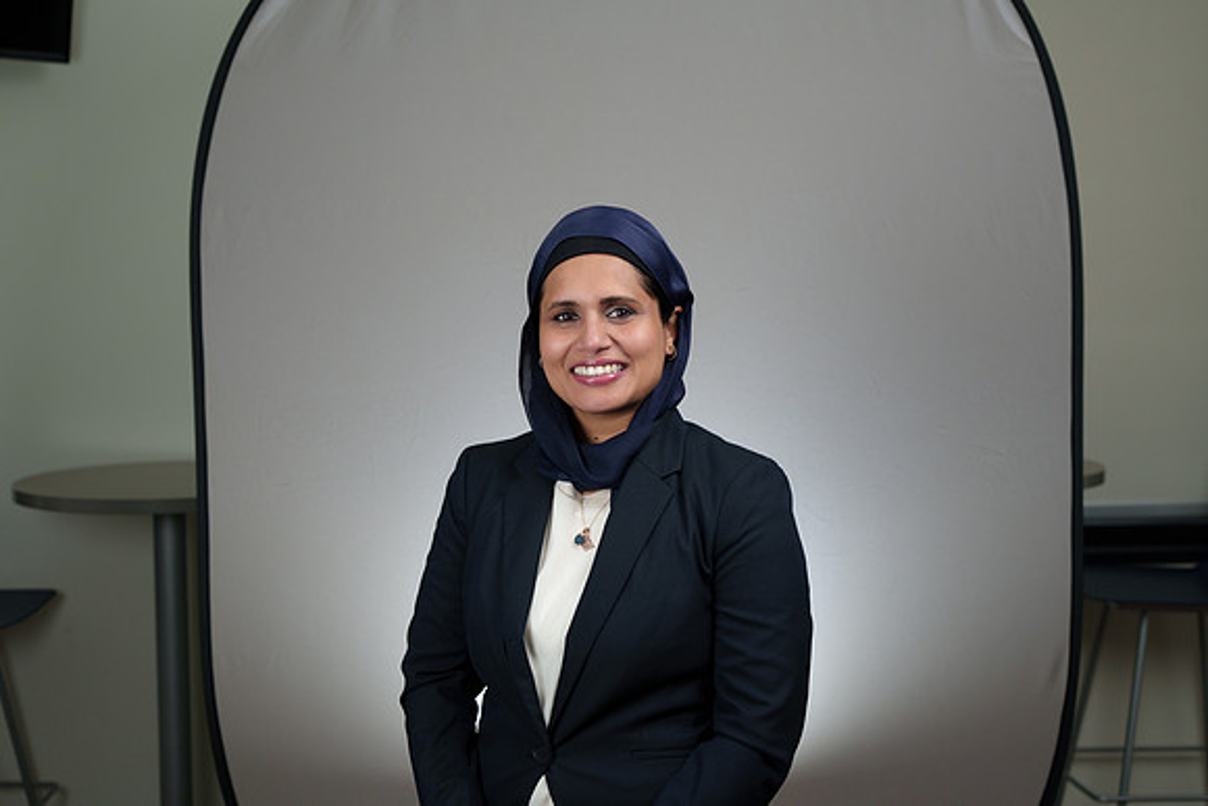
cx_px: 604
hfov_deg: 39.6
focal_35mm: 50
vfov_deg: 27.0
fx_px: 1678
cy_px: 403
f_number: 4
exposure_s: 1/250
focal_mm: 50
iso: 640
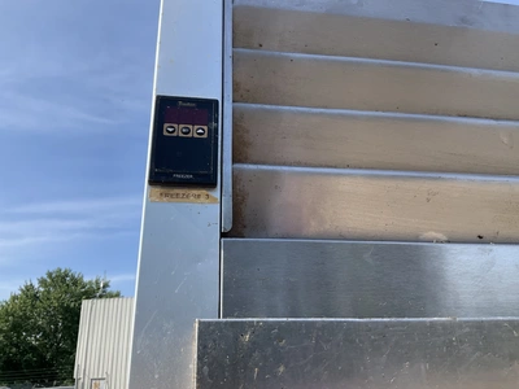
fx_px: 435
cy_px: 194
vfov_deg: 48.2
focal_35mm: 29
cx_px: 260
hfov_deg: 61.7
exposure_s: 1/1279
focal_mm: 3
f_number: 1.8
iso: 25
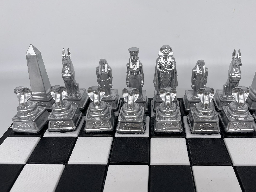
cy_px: 92
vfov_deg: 45.4
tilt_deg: -27.5
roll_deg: -0.6
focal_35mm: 31
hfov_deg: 58.1
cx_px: 147
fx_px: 229
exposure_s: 1/1062
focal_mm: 4.2
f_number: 1.6
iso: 32
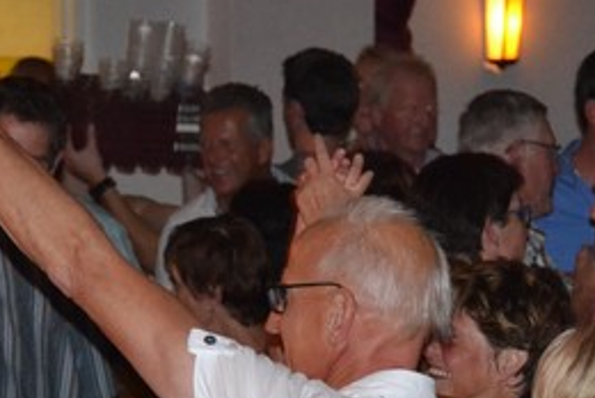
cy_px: 445
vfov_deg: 5.3
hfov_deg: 8.0
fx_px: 4269
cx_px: 398
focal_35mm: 258
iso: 3200
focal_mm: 70
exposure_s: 1/60
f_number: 5
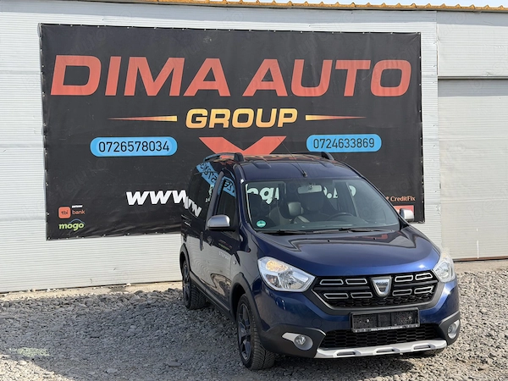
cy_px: 190
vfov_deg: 30.3
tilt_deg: +1.6
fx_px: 704
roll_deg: +1.3
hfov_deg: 39.7
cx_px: 254
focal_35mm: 48
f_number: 1.78
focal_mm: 6.76
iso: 80
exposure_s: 1/2577
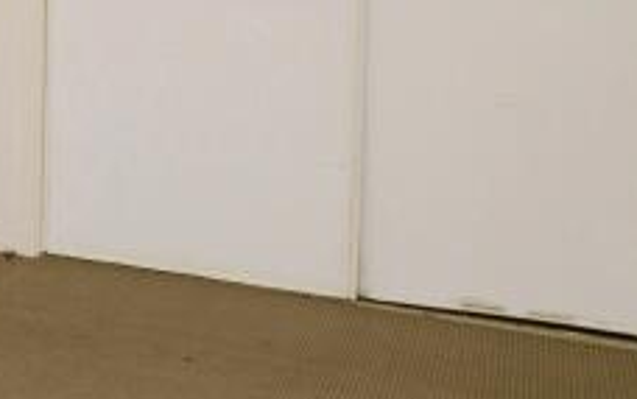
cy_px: -53
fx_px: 1112
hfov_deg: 23.2
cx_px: -400
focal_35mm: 64
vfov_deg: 19.4
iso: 400
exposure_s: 1/60
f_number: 8
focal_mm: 14
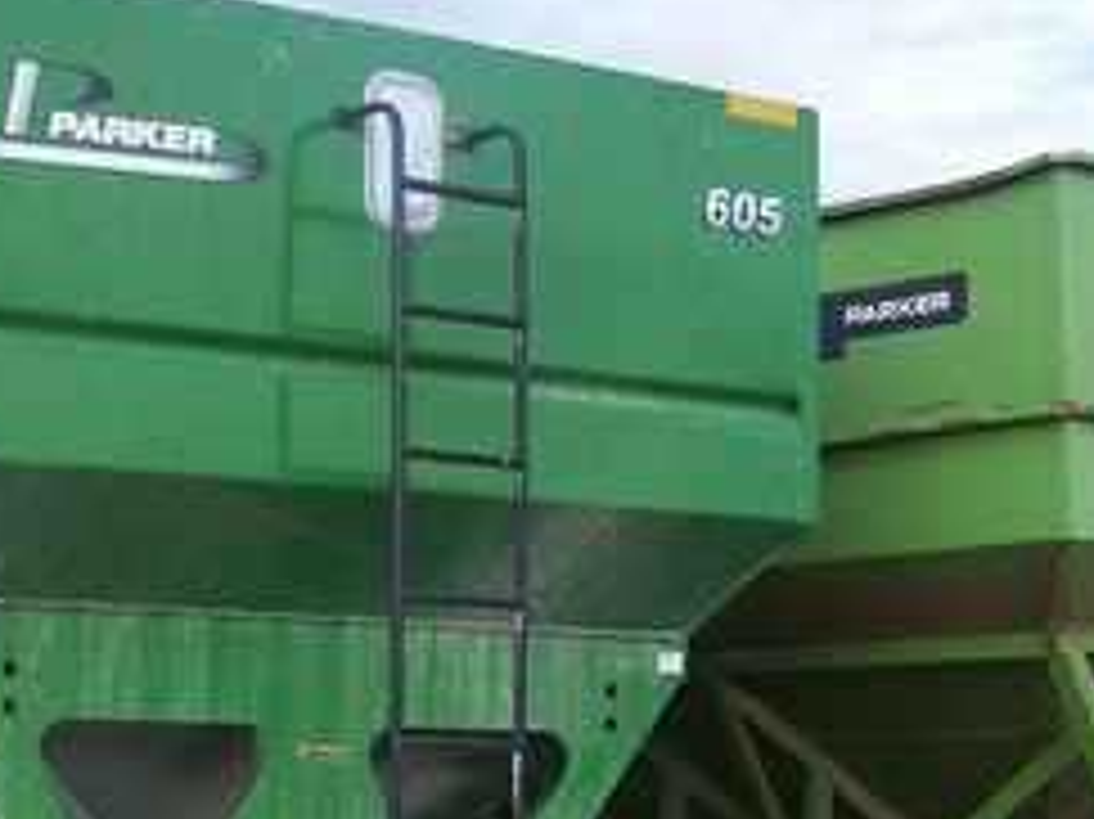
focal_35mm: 85
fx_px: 2685
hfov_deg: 22.6
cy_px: 742
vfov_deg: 17.1
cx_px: 149
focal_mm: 6.3
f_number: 2.8
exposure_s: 1/250
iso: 80
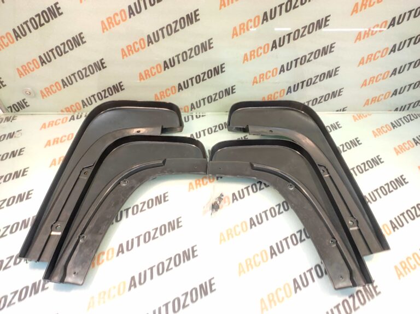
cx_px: 210
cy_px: 157
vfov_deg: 74.7
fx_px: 206
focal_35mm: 17
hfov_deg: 91.1
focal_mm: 4.74
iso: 2502
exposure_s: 1/20
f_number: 1.79
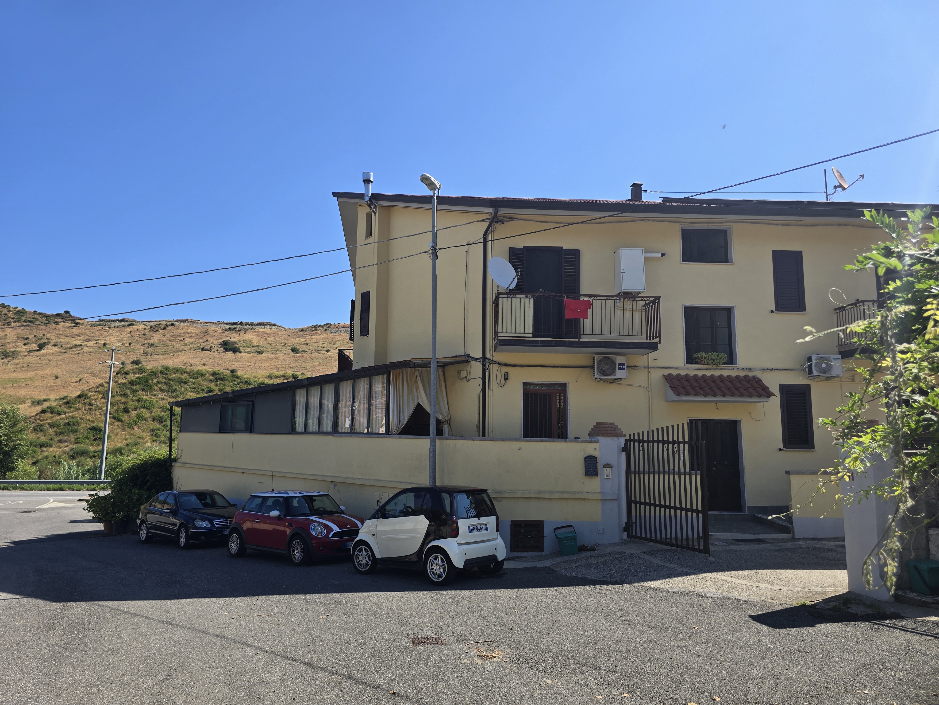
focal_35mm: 23
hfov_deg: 73.9
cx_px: 470
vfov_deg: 58.9
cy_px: 352
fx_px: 624
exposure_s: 1/758
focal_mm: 6.3
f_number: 1.7
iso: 12
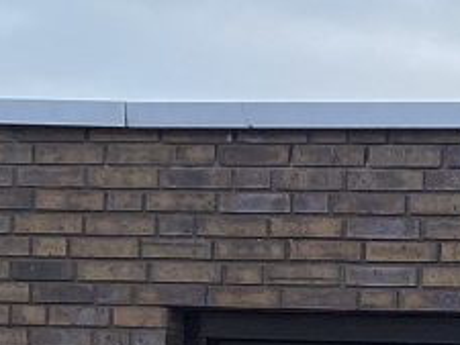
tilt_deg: -2.5
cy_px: 700
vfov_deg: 7.7
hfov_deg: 8.7
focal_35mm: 185
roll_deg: -2.4
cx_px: 1402
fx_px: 2460
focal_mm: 4.25
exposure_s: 1/1103
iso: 32
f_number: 1.8
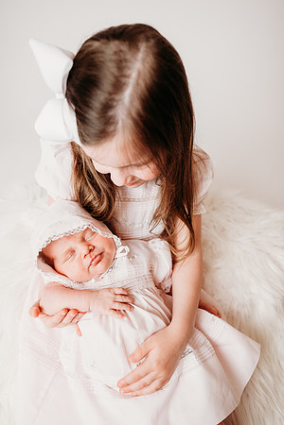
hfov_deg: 53.1
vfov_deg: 73.7
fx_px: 284
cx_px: 142
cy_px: 212
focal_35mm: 24
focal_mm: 24
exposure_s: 1/200
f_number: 2.8
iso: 100
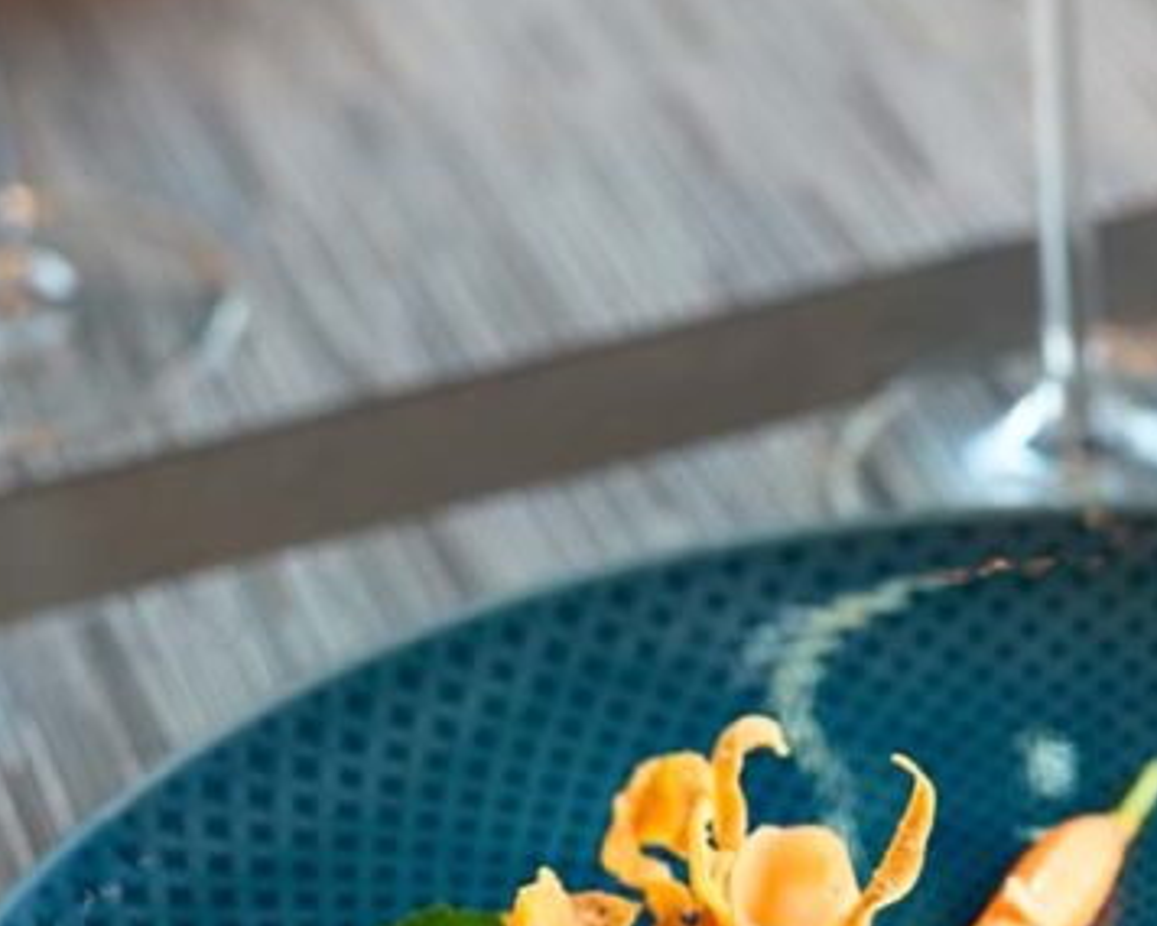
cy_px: 765
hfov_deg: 14.1
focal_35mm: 135
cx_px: 1072
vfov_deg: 11.4
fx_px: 4624
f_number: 2.8
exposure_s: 1/50
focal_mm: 50
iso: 200
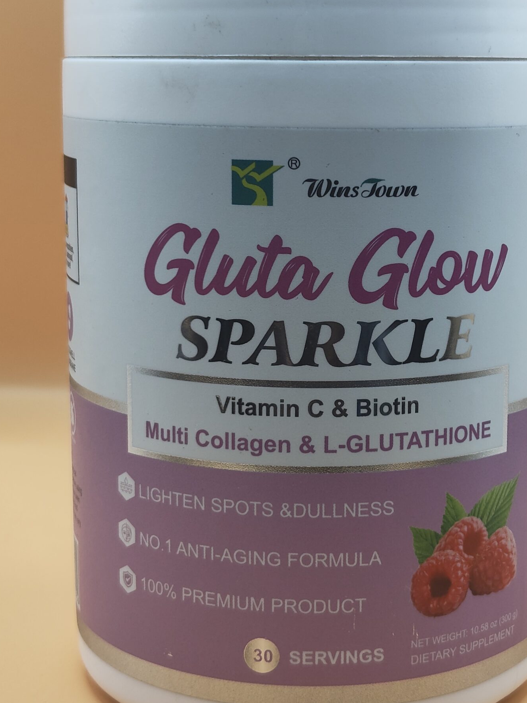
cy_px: 287
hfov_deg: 20.4
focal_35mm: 72
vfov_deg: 27.0
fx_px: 1462
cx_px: 349
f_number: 1.88
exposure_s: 1/100
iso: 256
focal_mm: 5.56
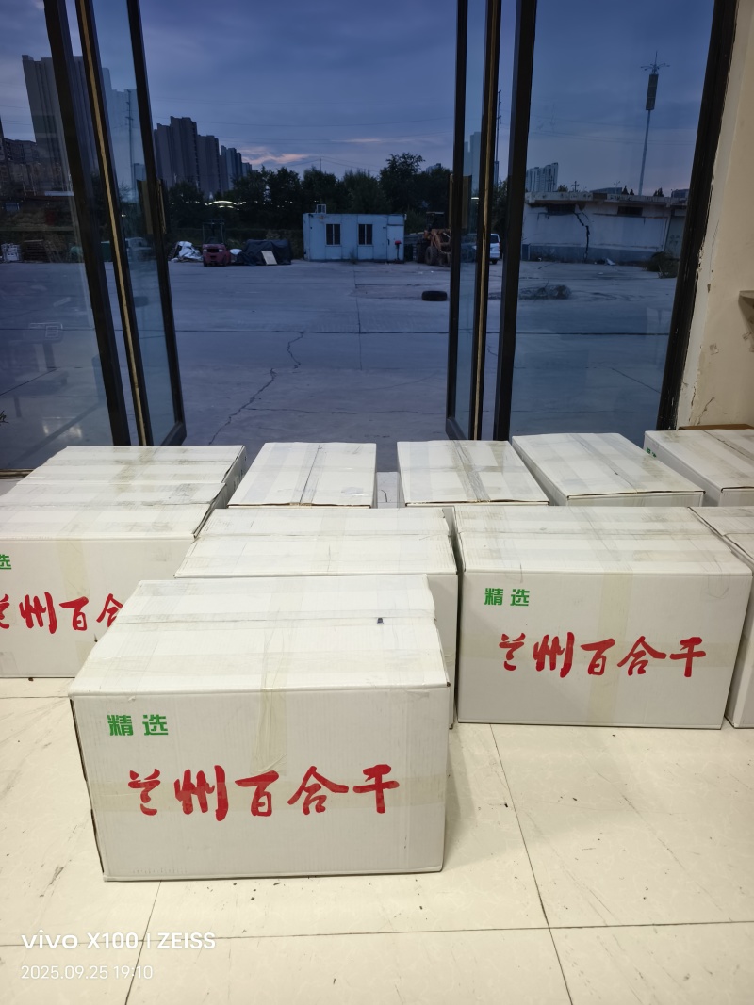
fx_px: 668
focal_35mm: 23
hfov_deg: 58.9
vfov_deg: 73.9
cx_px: 377
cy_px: 502
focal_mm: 5.6
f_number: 1.57
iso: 1149
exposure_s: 1/49.7
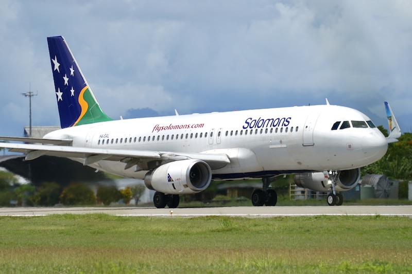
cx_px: 206
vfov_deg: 5.4
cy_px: 137
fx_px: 2895
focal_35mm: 253
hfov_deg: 8.1
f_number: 5.6
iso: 80
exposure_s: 1/800
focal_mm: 253
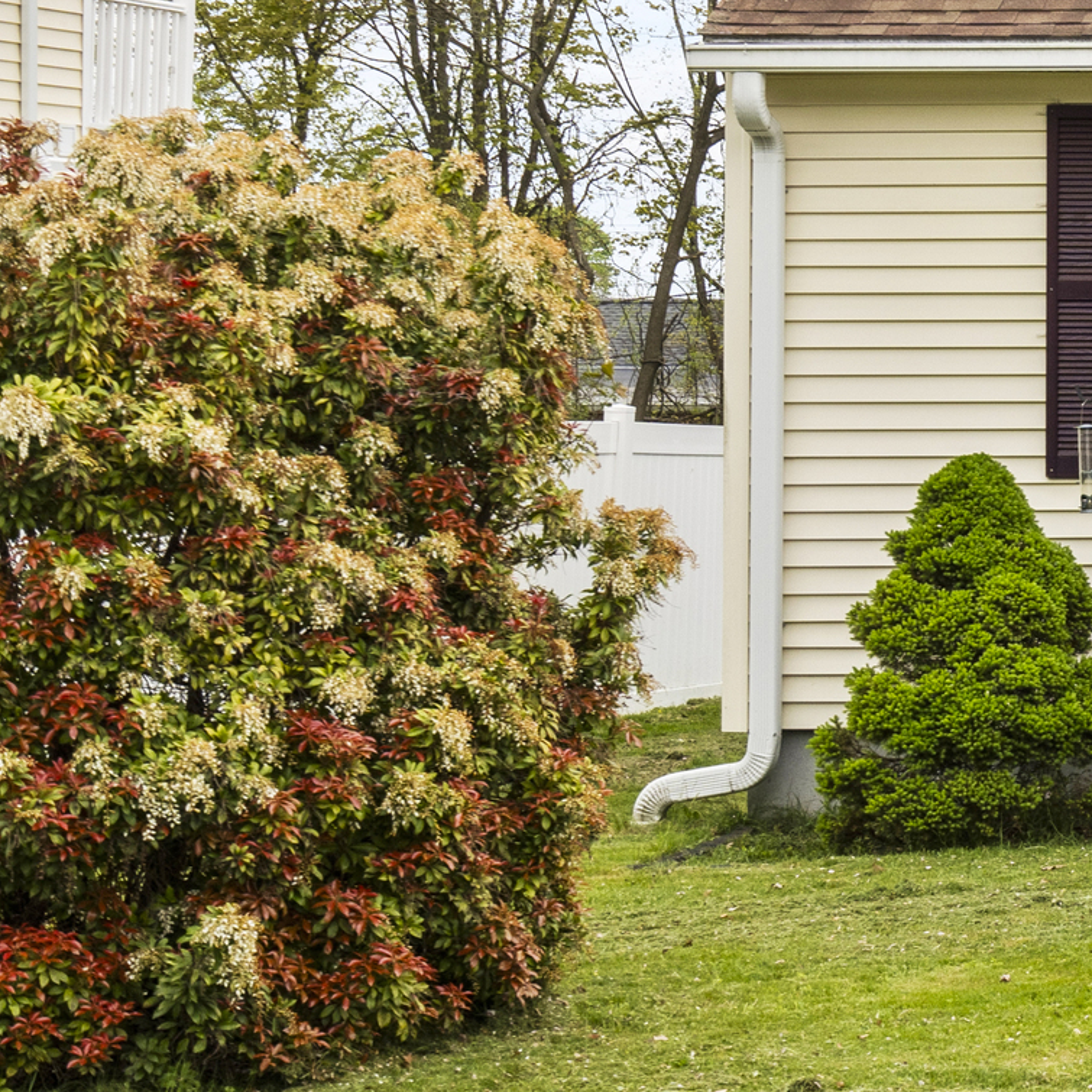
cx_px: 2067
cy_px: 204
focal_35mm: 121
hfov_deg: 12.9
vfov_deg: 14.3
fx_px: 4319
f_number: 9
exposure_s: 1/40
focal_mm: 35
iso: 200
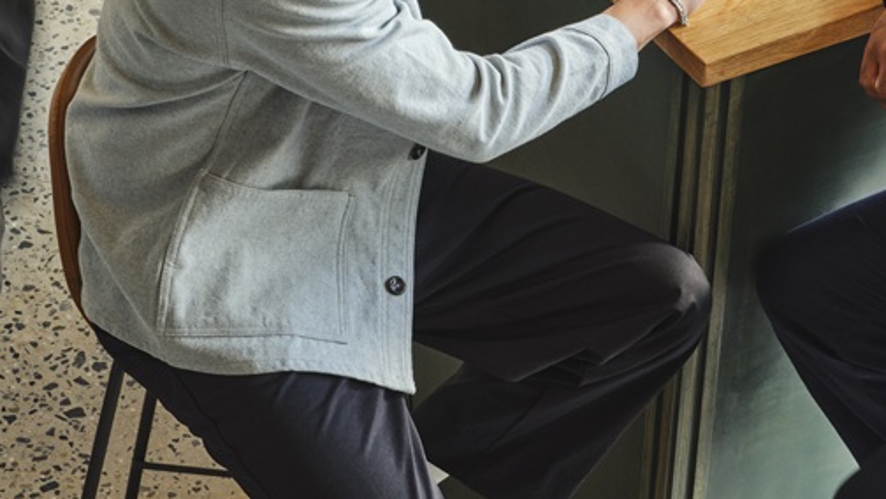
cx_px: 420
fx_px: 3784
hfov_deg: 13.4
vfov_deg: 7.5
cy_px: -80
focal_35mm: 161
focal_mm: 81.2
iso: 800
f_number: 13
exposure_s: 1/6
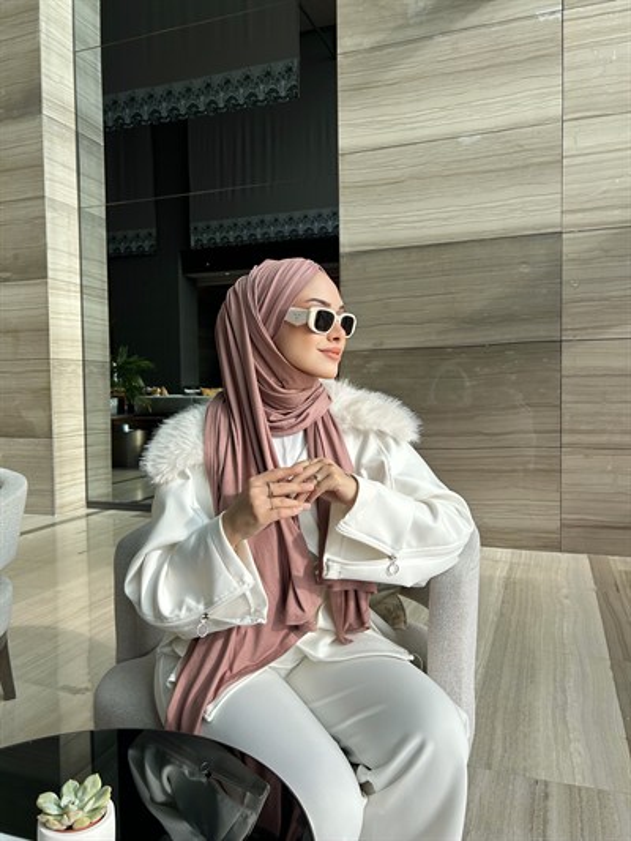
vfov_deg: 67.3
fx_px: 632
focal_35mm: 26
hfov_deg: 53.1
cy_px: 420
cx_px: 316
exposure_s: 1/666
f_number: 1.5
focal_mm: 5.7
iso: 50
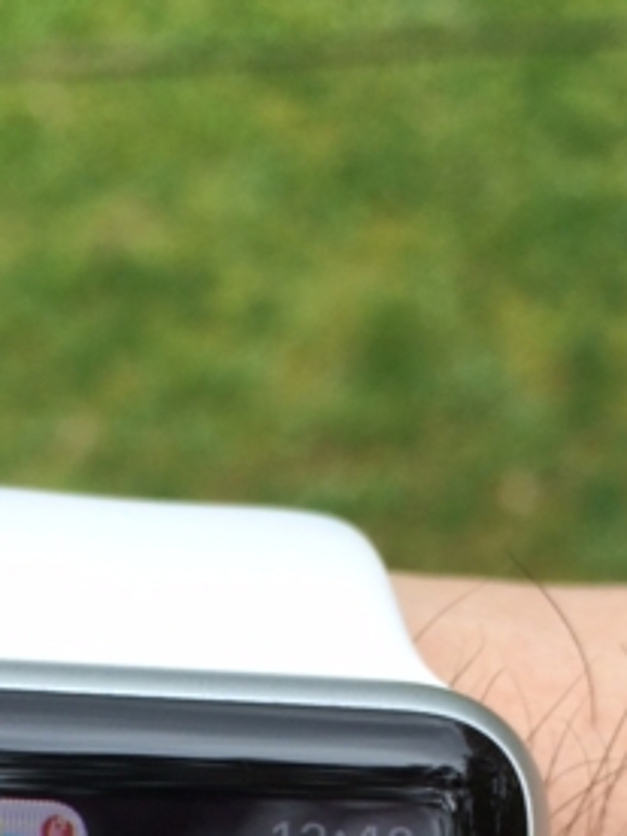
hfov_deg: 17.5
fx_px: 2029
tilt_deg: -50.5
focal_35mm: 84
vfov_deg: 21.0
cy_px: 1112
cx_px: 173
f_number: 2.2
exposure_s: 1/253
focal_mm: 4.15
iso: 32
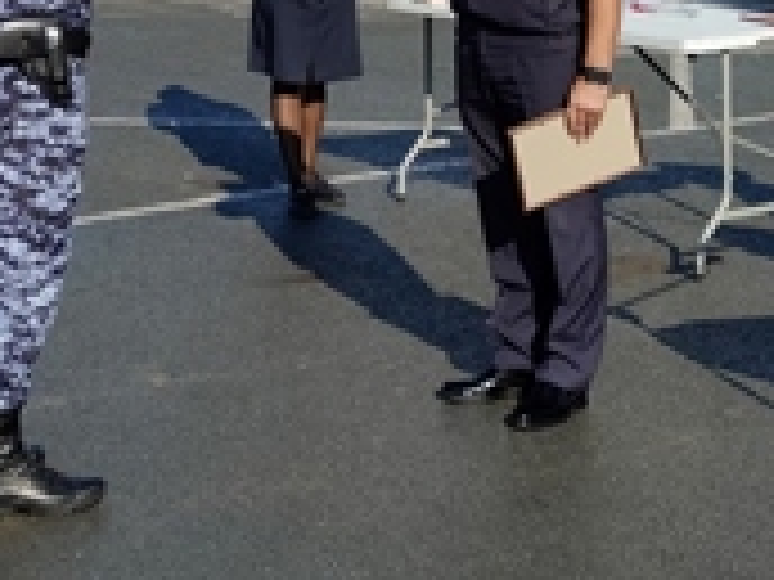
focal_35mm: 93
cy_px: -265
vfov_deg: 14.9
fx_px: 2079
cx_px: 349
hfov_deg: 21.1
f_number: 1.8
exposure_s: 1/1840
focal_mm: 5.59
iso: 64
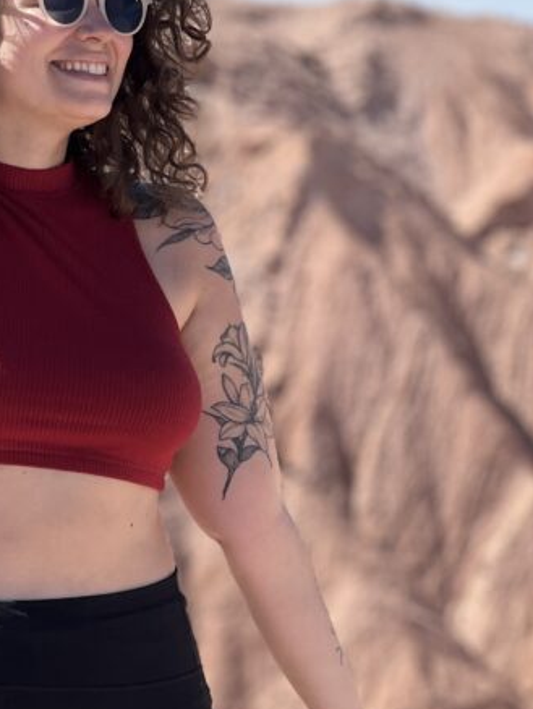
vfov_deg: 11.0
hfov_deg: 8.2
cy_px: 267
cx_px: -10
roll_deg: -0.5
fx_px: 3692
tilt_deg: -2.2
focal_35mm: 180
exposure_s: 1/573
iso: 32
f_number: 2.8
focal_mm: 9
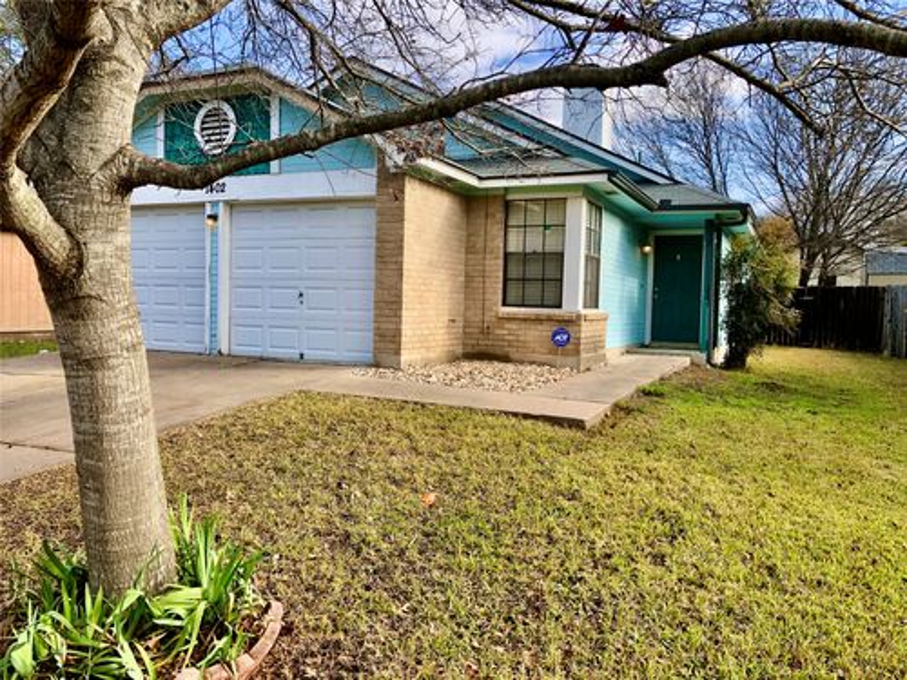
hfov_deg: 63.4
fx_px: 734
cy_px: 340
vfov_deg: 49.7
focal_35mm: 28
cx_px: 454
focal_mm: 3.99
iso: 20
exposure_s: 1/656
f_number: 1.8
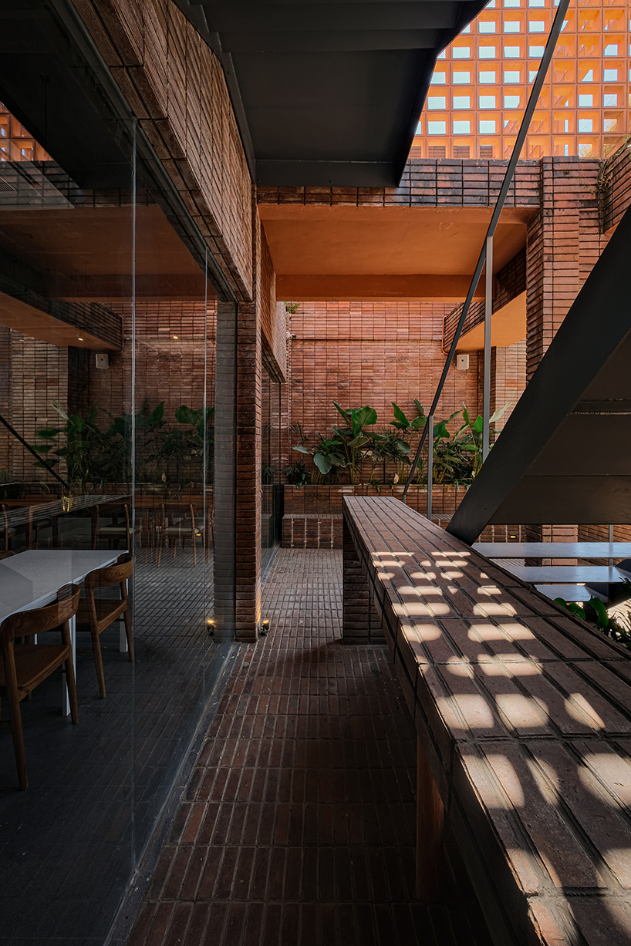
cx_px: 316
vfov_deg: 100.4
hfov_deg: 77.3
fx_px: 394
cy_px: 473
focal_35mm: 15
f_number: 10
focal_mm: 10
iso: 200
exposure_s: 1/15
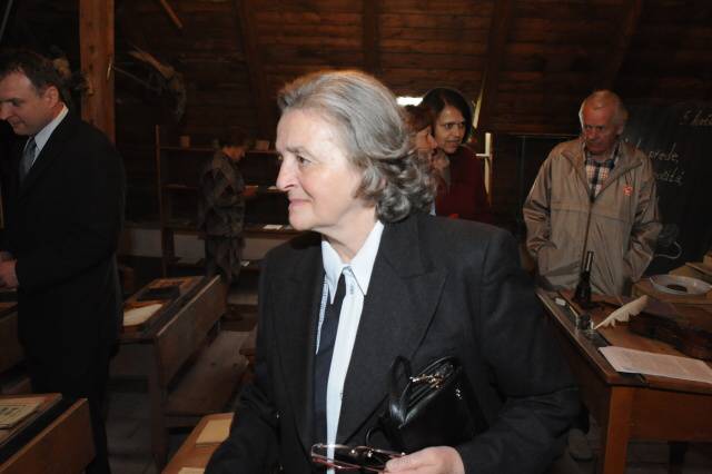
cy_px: 237
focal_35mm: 35
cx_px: 356
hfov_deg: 54.5
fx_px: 692
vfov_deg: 37.8
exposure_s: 1/30
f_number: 8
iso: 4000
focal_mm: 35
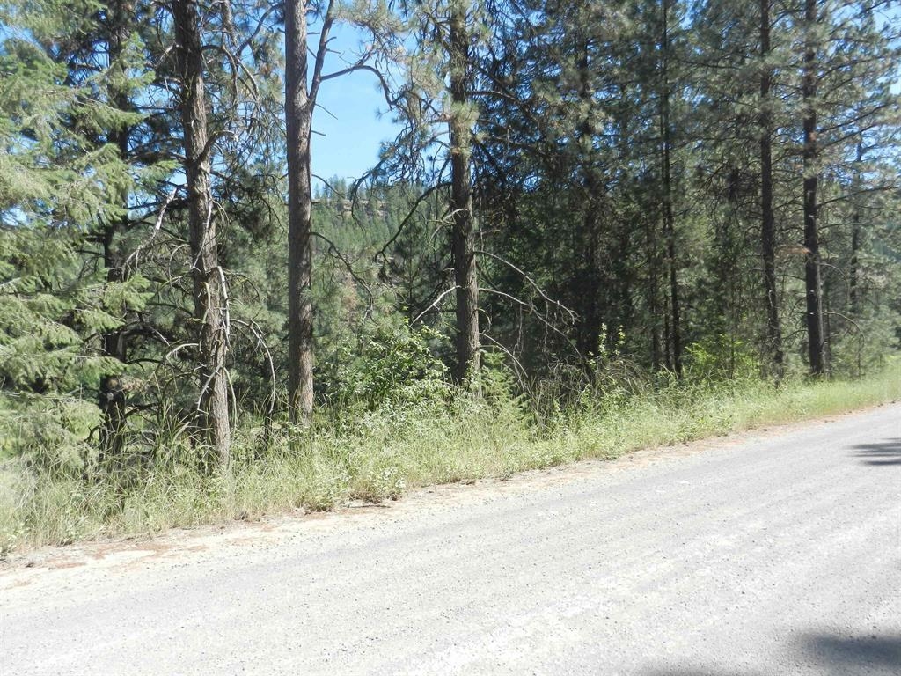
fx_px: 651
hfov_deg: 69.4
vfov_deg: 54.9
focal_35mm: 25
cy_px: 338
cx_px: 450
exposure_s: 1/640
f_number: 3.5
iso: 160
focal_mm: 4.5
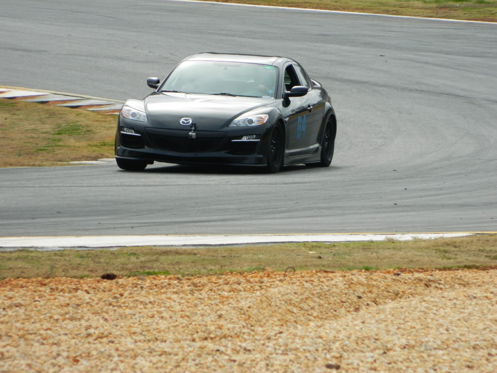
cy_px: 186
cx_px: 248
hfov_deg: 4.2
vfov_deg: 3.2
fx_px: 6705
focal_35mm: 467
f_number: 5.7
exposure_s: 1/500
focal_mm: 83.7
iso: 160
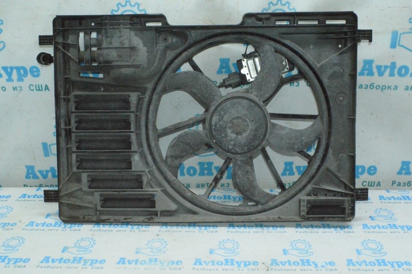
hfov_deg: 51.3
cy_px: 137
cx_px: 206
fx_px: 429
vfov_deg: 35.4
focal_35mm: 38
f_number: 25
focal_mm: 25
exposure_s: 1/60
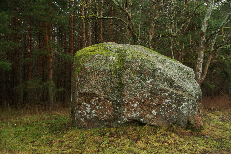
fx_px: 315
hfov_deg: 40.3
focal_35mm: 49
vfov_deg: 27.6
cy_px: 77
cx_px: 116
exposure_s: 1/45
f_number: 4
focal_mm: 32.5
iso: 200
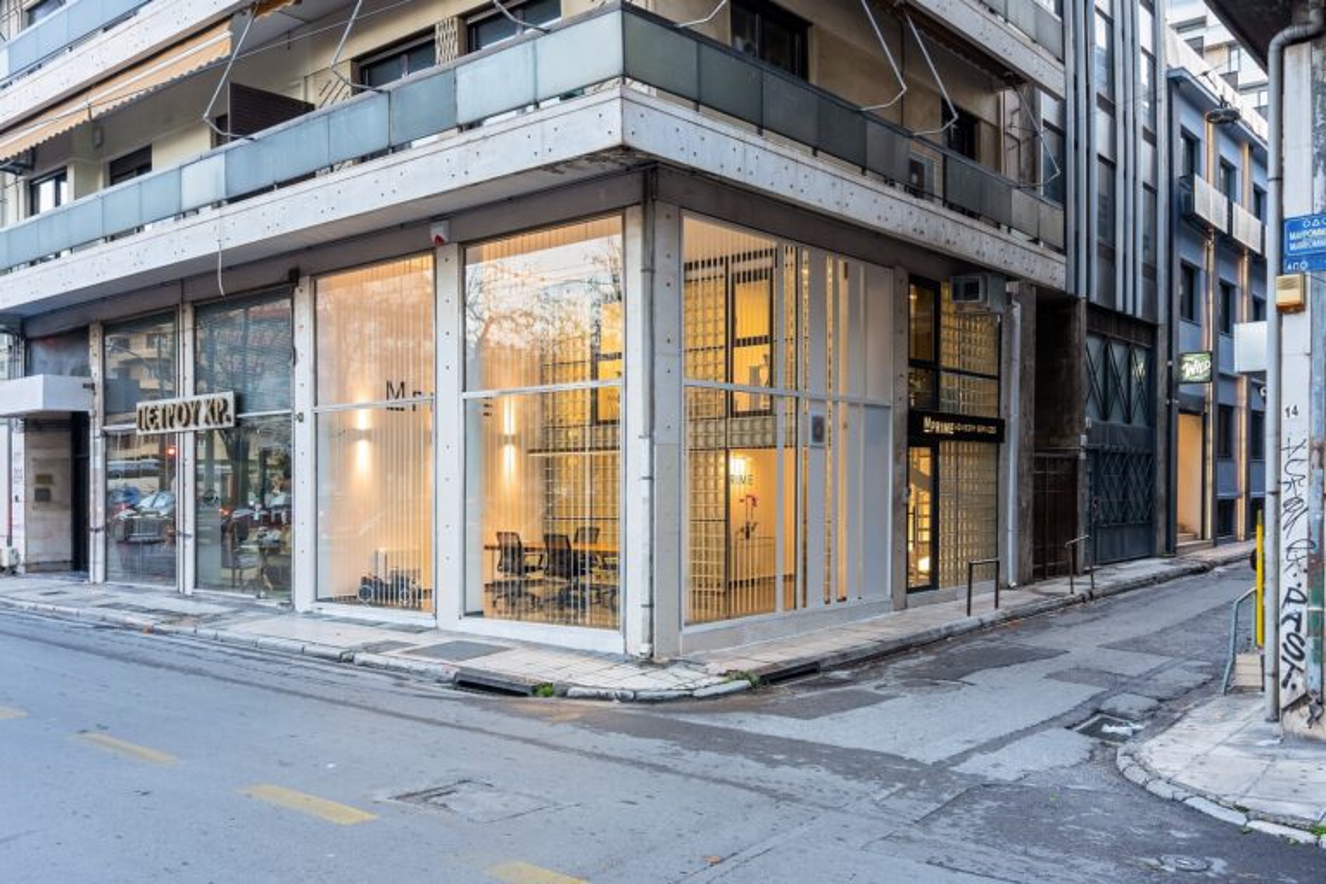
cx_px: 663
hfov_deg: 61.1
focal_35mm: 30
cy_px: 442
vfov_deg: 43.0
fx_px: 1123
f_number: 11
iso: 1000
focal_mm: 30.5
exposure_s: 1/25
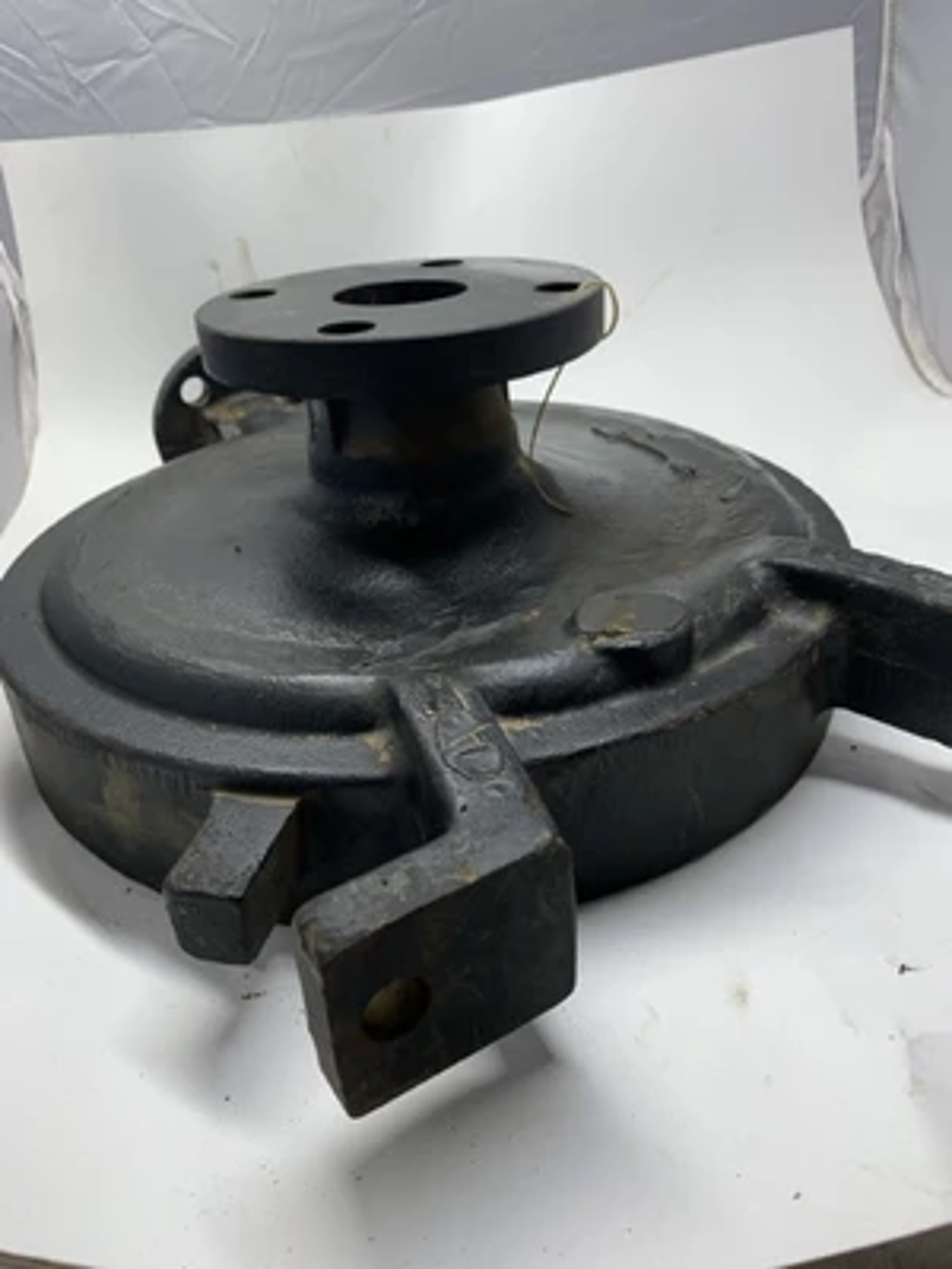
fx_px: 953
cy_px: 634
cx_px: 476
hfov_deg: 53.1
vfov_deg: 67.3
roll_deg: +4.1
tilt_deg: -29.0
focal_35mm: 26
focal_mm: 4.25
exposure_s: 1/121
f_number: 1.8
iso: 50
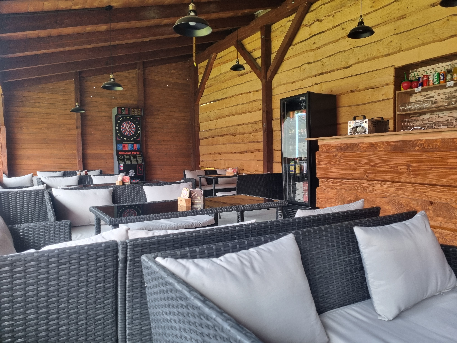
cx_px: 228
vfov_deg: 53.1
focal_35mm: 26
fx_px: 343
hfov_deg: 67.3
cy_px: 172
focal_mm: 5.4
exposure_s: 1/100
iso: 125
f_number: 1.8
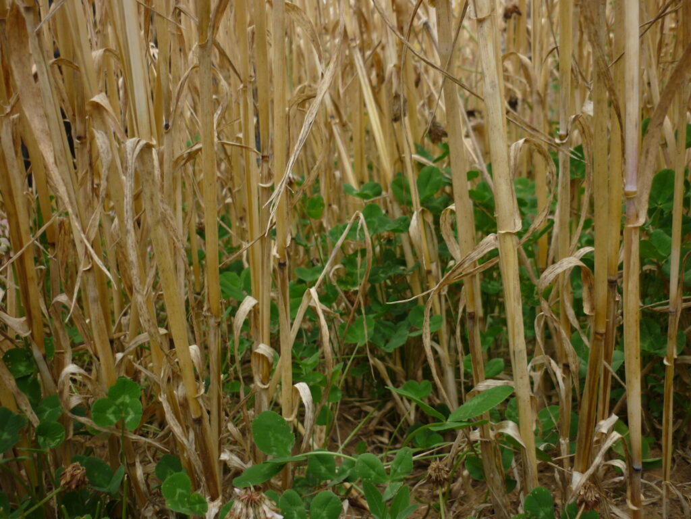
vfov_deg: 42.9
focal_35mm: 33
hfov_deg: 55.4
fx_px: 659
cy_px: 260
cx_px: 346
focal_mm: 5.5
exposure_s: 1/400
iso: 80
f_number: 2.8
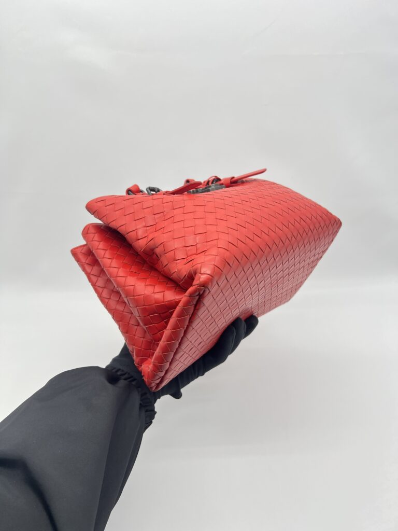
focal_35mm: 26
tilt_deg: -26.0
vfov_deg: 67.3
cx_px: 199
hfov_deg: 53.1
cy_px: 266
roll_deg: +0.4
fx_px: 399
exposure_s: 1/100
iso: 32
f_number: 1.5
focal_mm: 5.7
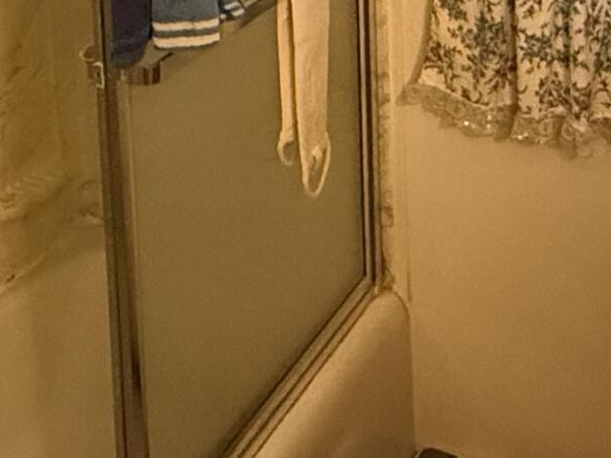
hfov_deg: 27.6
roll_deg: +1.1
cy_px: -285
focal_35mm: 70
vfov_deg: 18.0
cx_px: 416
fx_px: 1236
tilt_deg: -7.3
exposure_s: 1/60
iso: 1000
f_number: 2.2
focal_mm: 2.22
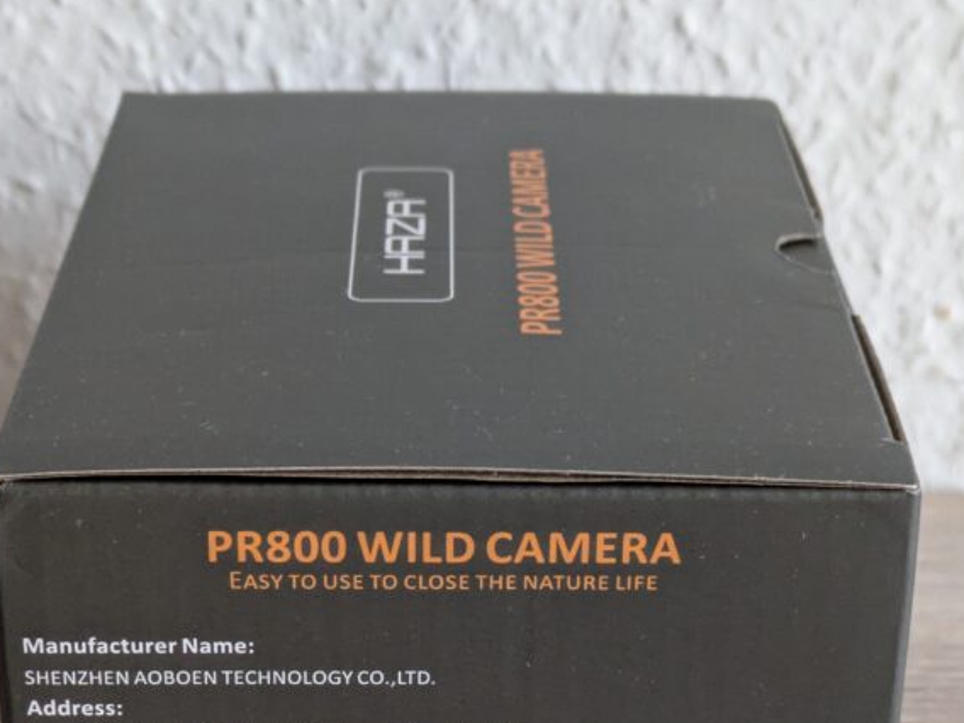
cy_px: 641
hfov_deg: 21.3
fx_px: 2562
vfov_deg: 15.9
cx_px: 499
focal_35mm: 92
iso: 475
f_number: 1.89
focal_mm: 5.43
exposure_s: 1/50
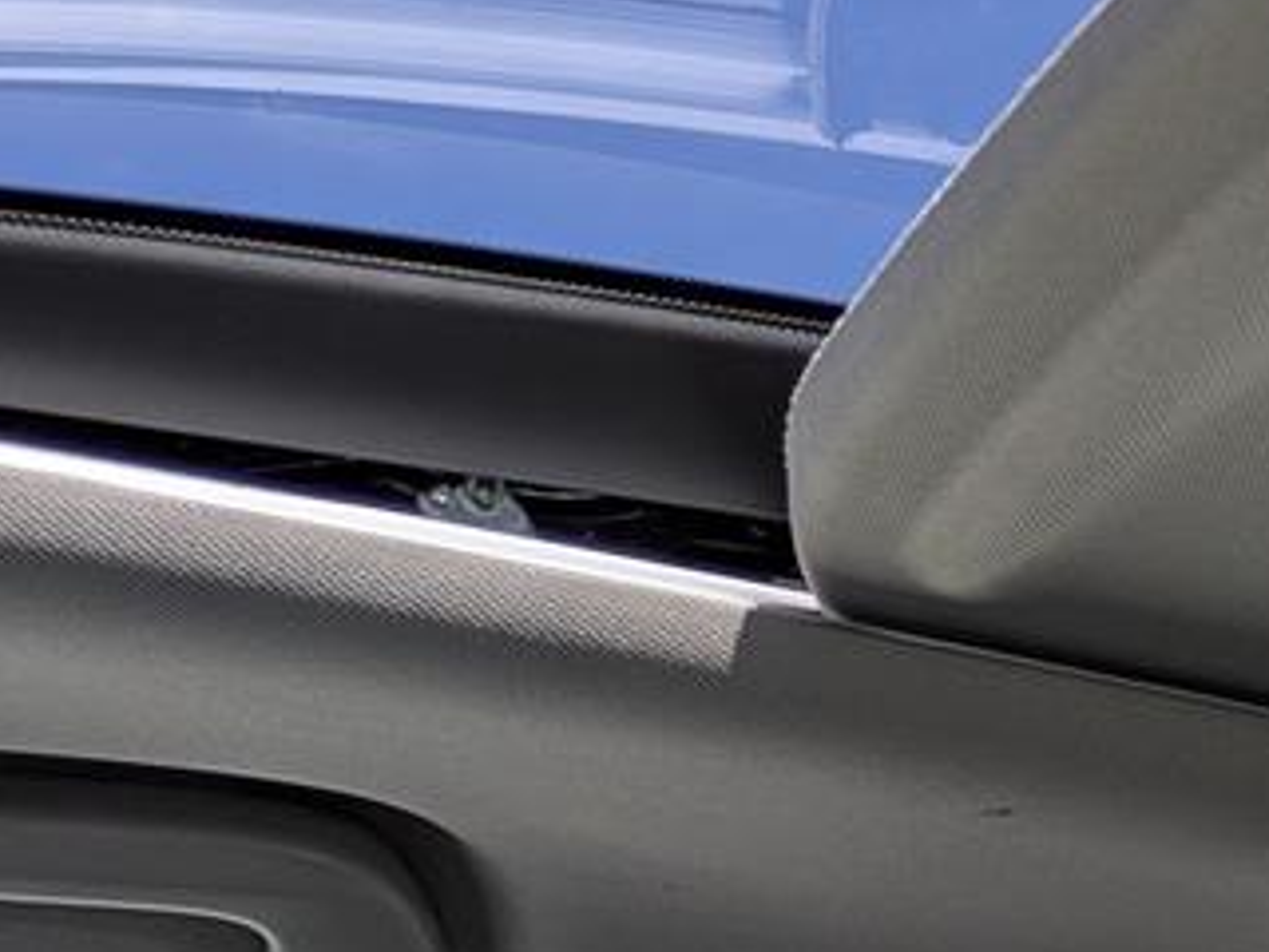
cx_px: 1073
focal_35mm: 100
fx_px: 3666
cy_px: -547
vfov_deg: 13.7
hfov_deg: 19.4
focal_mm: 5.43
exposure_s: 1/355
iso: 40
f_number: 1.89
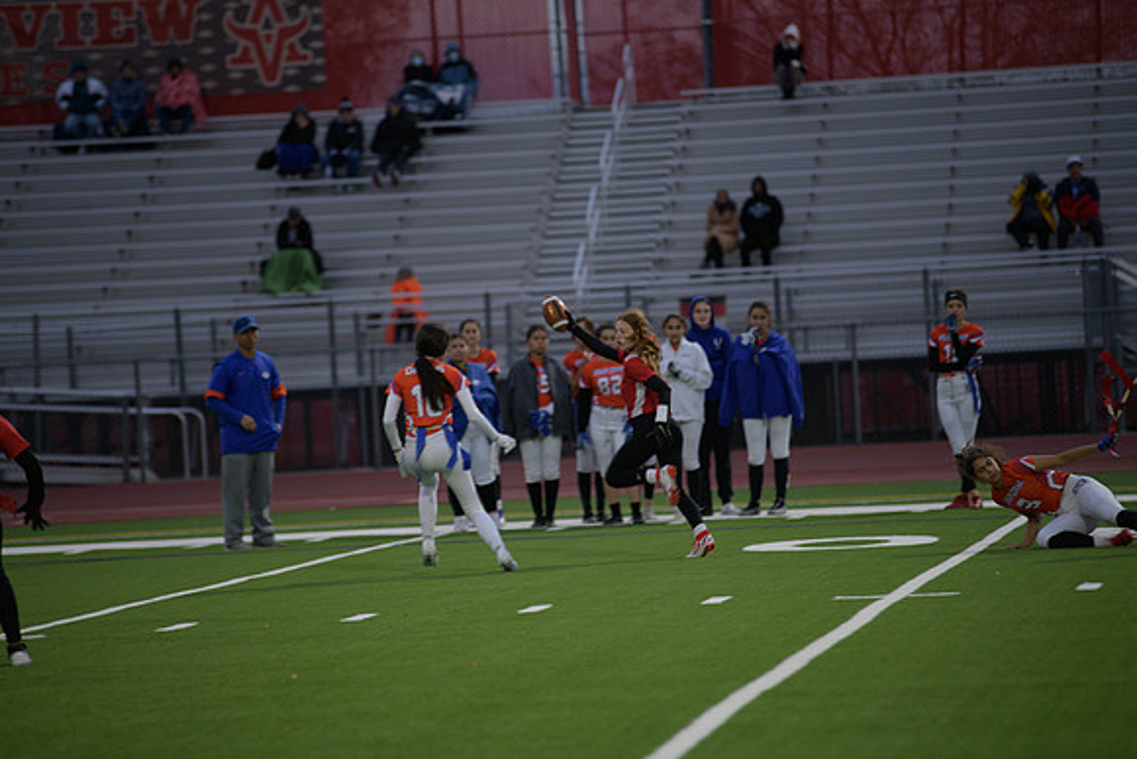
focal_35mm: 200
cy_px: 380
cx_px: 568
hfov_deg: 10.3
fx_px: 6318
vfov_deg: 6.9
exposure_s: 1/200
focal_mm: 200
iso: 280
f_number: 2.8
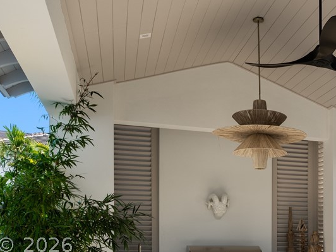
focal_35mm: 51
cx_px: 321
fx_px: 496
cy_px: 244
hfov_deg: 34.6
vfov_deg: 27.1
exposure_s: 1/100
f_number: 11
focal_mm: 16.7
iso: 250
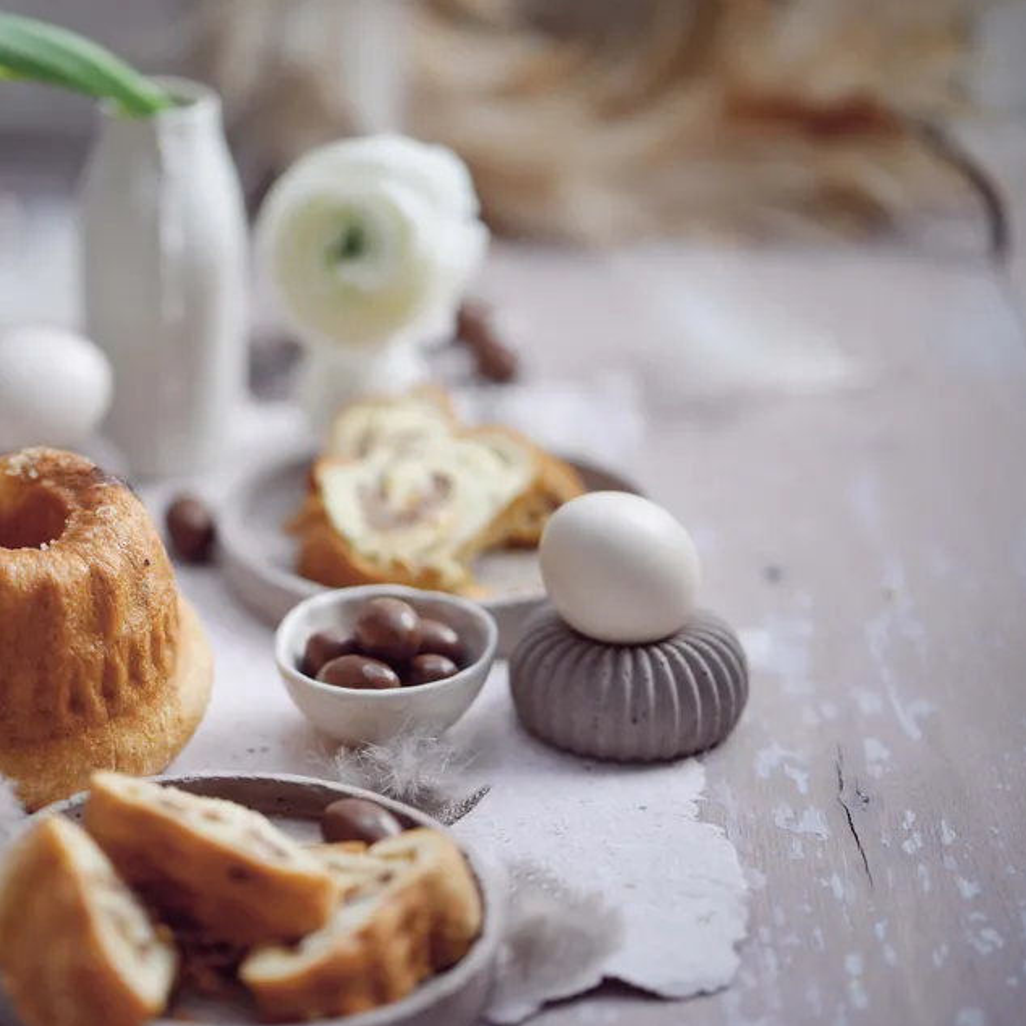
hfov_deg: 15.2
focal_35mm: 114
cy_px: 536
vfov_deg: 15.3
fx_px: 3823
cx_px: 227
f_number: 1.8
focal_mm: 85
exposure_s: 1/320
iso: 125
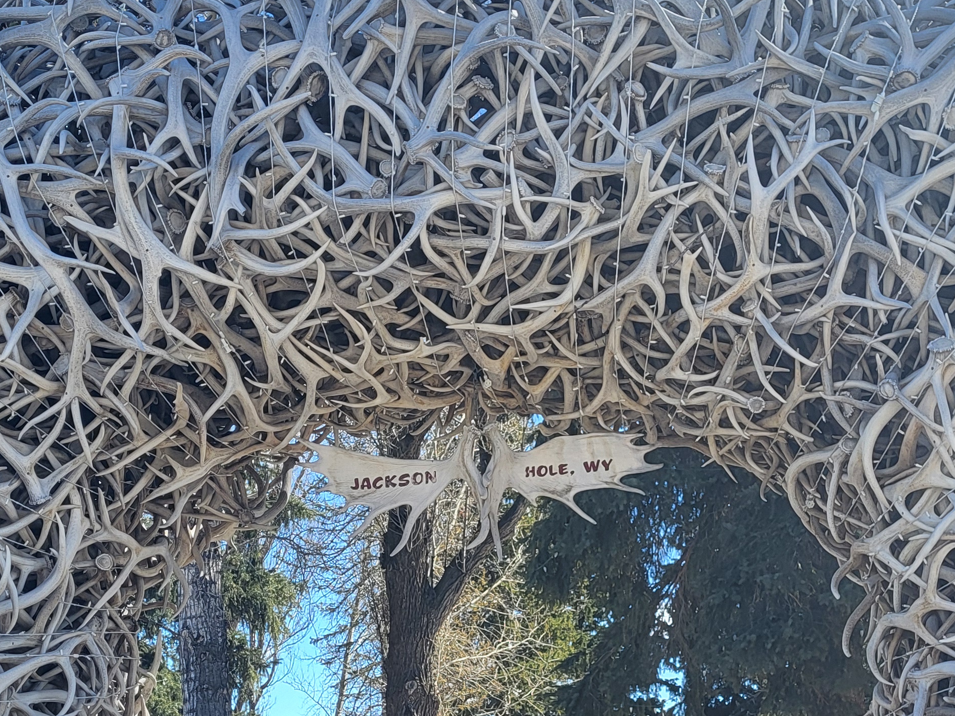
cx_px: 458
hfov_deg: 34.9
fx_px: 1517
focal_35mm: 55
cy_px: 569
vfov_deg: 26.1
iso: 40
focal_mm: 5.4
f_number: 1.8
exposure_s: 1/1053
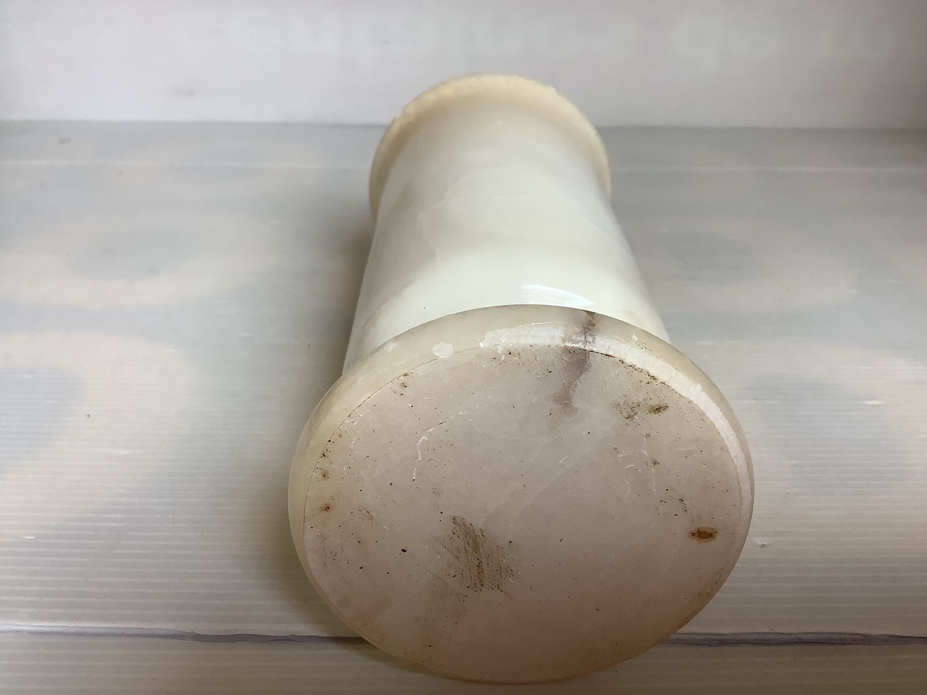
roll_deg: +0.1
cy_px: 348
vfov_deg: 45.4
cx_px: 464
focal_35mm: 31
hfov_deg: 58.4
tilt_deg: -27.1
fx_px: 830
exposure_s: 1/100
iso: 80
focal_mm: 3.3
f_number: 2.4
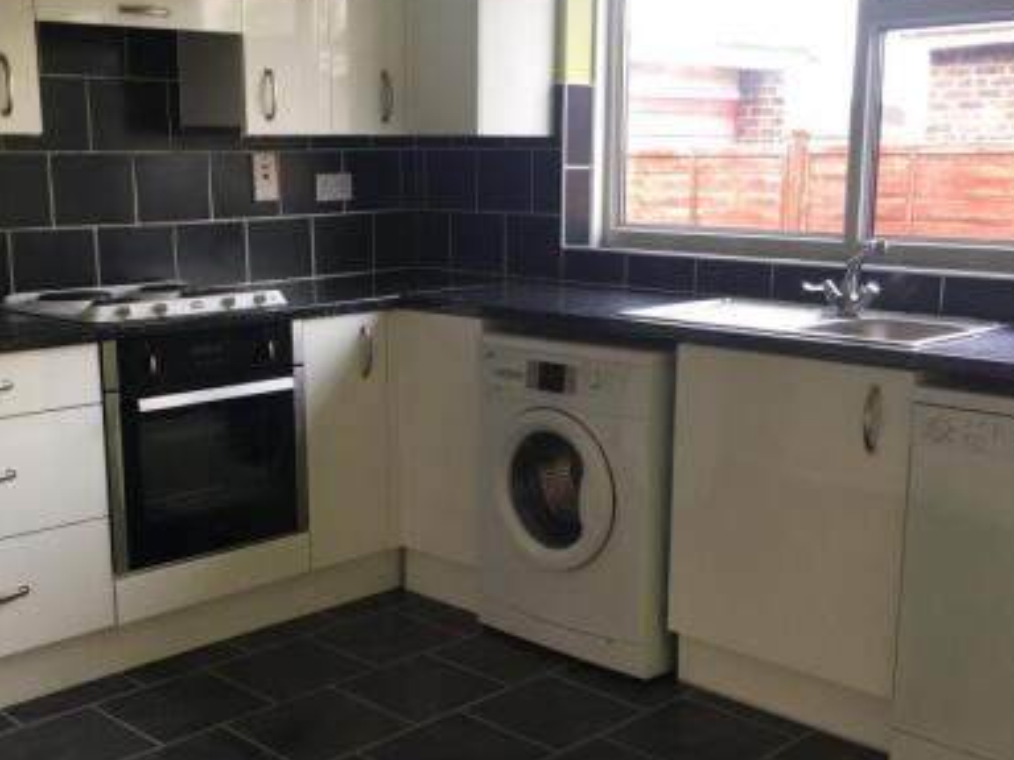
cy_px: 410
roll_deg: +0.5
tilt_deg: -12.1
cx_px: 471
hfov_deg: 42.9
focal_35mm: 44
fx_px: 1289
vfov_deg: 32.9
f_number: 2.2
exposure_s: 1/50
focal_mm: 4.15
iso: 32
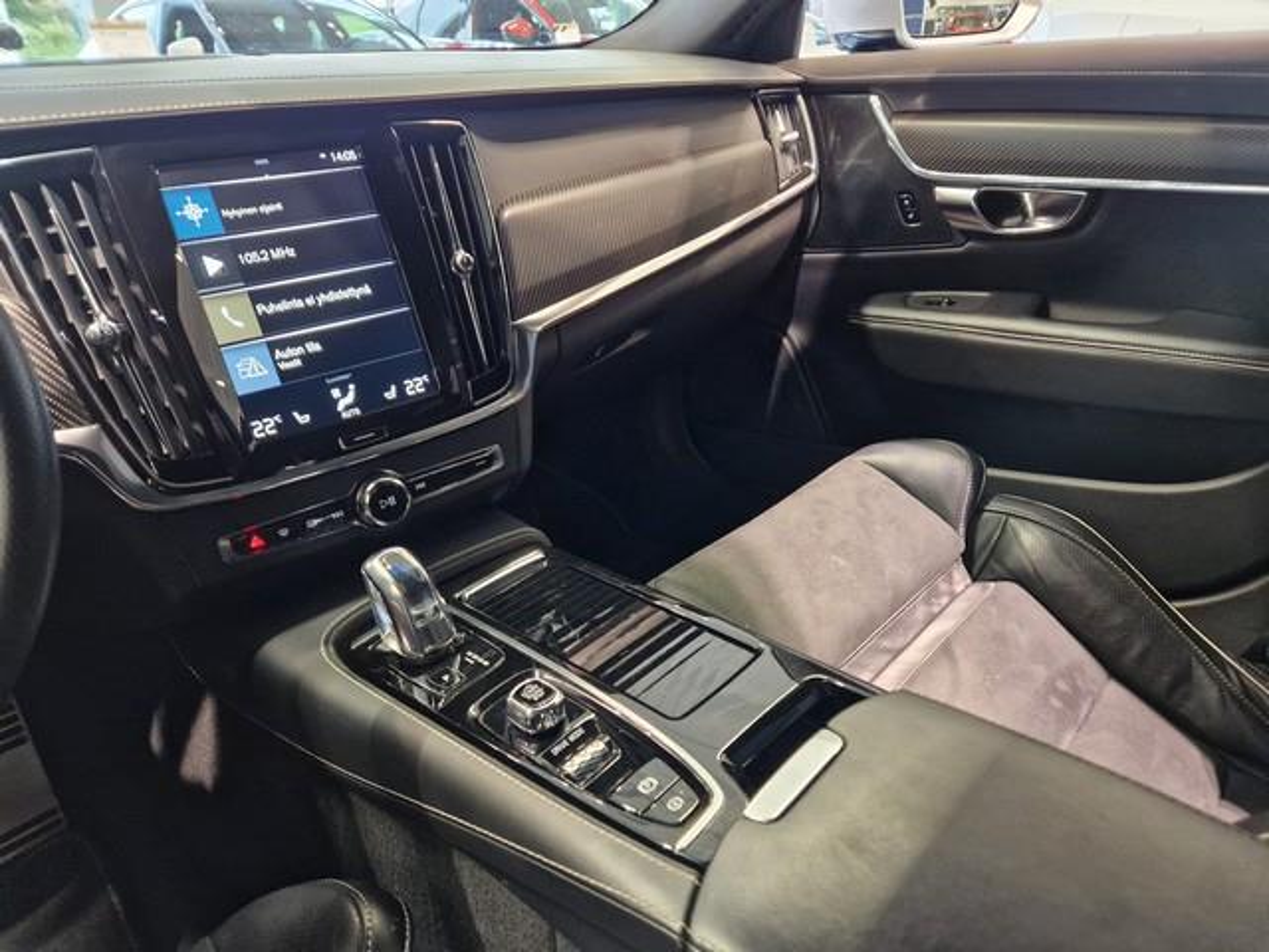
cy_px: 476
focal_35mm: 23
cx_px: 634
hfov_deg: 73.9
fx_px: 843
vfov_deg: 58.9
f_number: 1.8
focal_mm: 5.4
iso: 500
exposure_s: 1/100
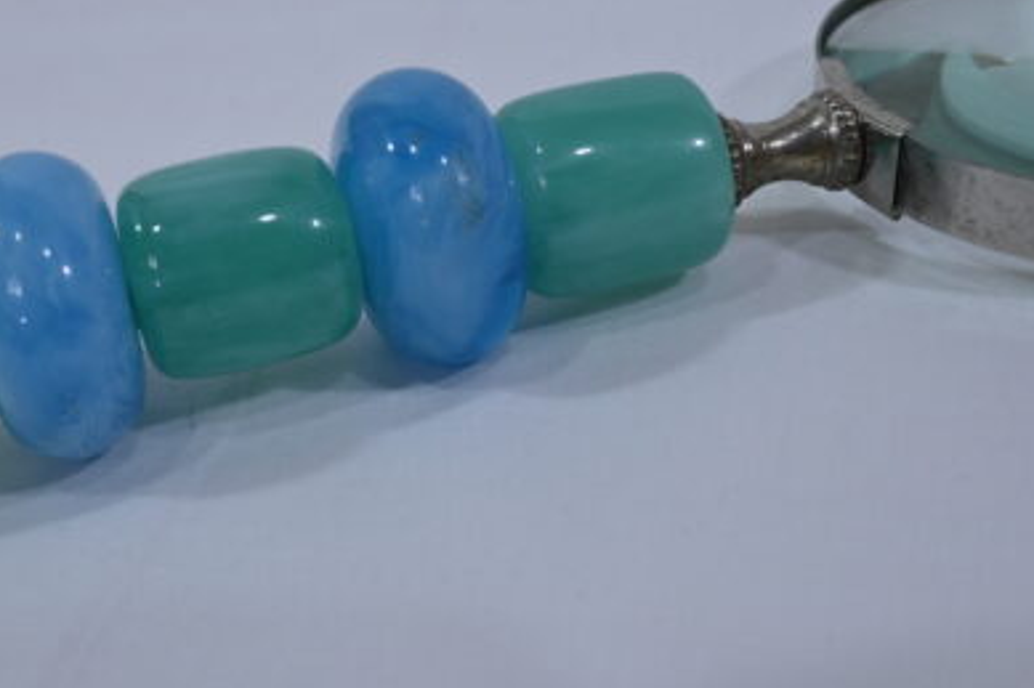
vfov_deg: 25.0
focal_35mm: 54
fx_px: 1550
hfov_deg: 36.8
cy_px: 286
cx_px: 452
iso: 640
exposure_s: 1/125
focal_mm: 35
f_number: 10
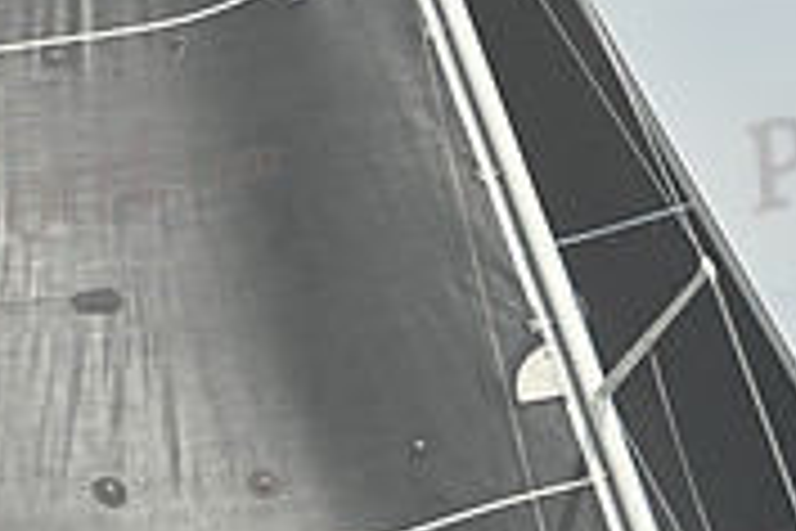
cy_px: 808
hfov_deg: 8.9
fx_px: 5085
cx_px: 517
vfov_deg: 5.9
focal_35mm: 230
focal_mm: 70
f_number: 11
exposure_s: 1/1250
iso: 320
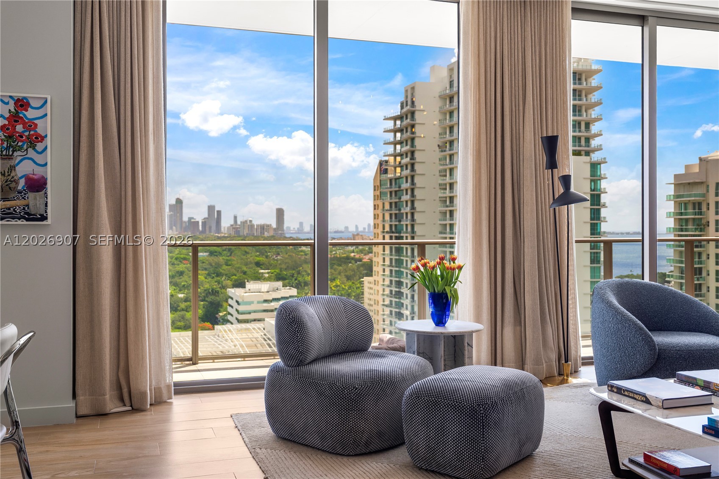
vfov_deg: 38.9
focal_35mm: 34
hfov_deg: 55.8
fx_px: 679
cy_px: 240
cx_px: 360
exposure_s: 1/250
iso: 200
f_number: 5
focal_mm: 34
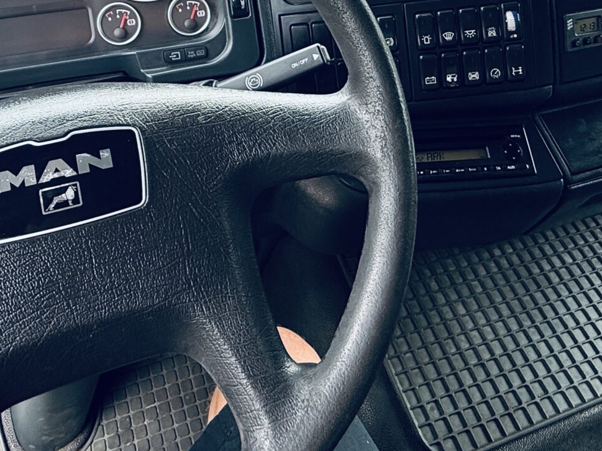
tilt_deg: -30.2
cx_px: 304
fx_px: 643
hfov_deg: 50.2
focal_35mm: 37
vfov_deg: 35.9
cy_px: 32
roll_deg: -2.1
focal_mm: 2.22
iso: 80
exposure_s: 1/99
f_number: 2.2
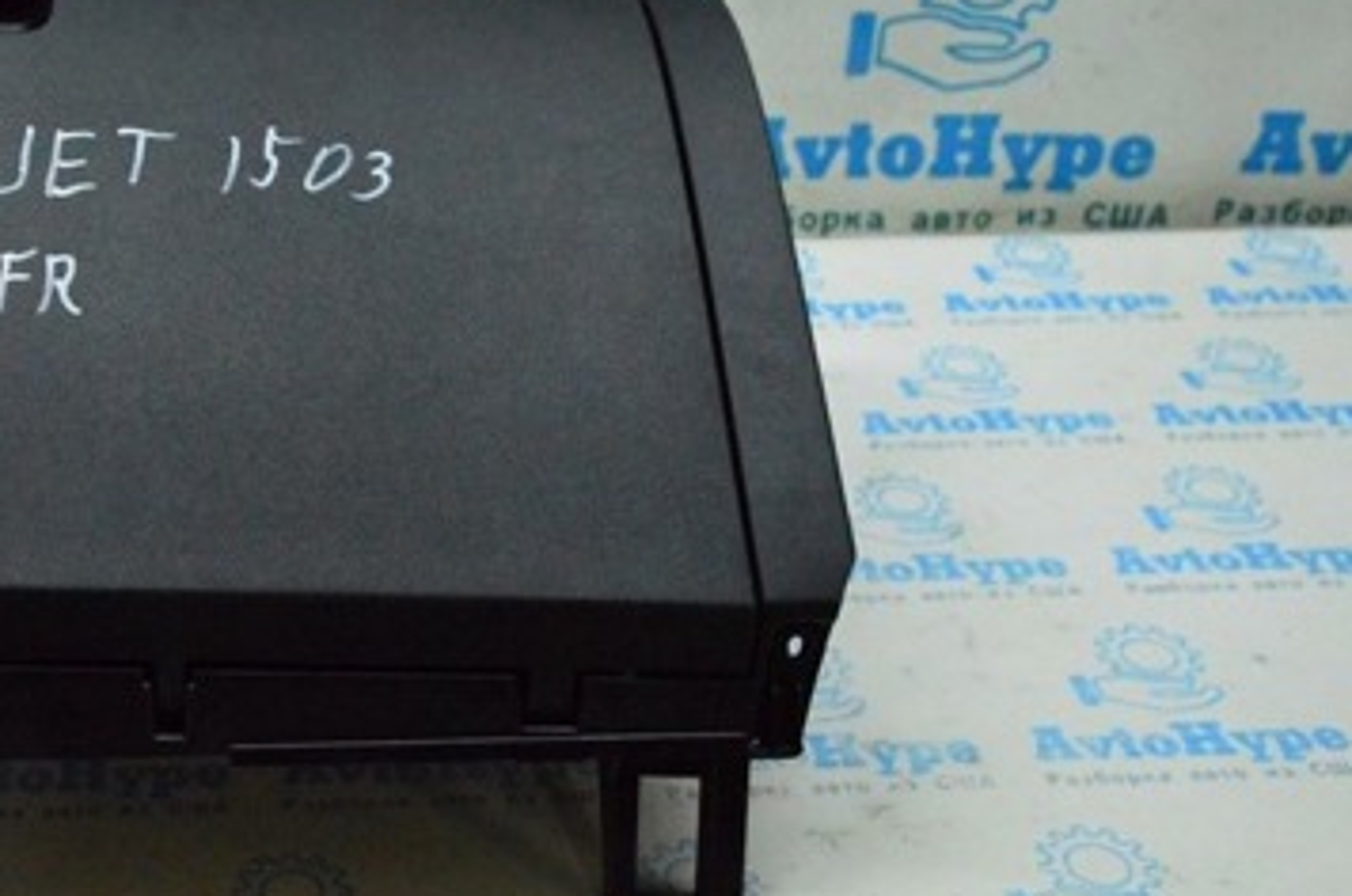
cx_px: 213
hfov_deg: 35.4
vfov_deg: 24.9
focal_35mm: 54
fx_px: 2024
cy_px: 328
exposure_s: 1/1000
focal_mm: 20
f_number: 4
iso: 6400
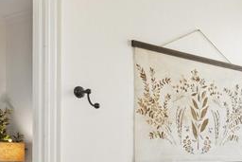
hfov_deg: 26.5
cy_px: 159
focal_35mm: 64
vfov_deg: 20.6
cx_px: 316
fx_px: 430
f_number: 8
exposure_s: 1/30
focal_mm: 16
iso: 250
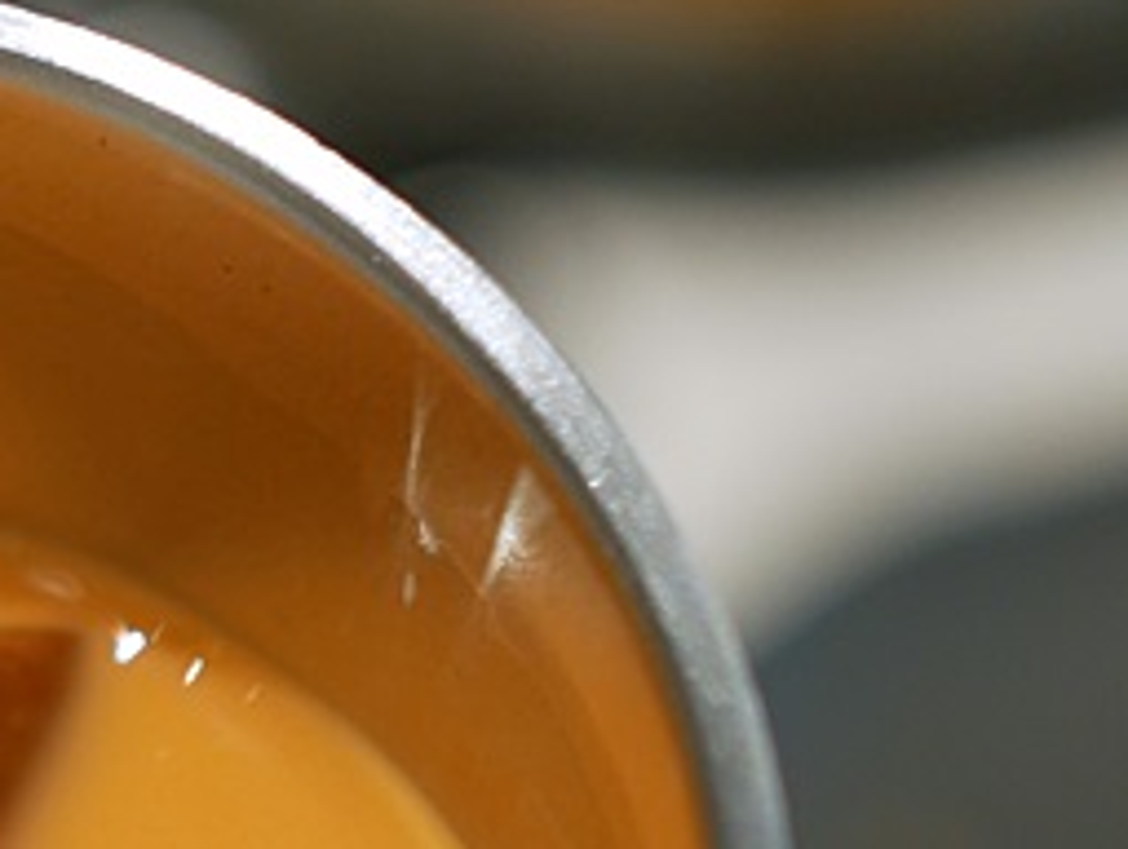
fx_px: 6396
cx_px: -478
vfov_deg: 7.5
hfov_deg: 9.8
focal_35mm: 196
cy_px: 1139
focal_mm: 25
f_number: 1.8
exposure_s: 1/60
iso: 200
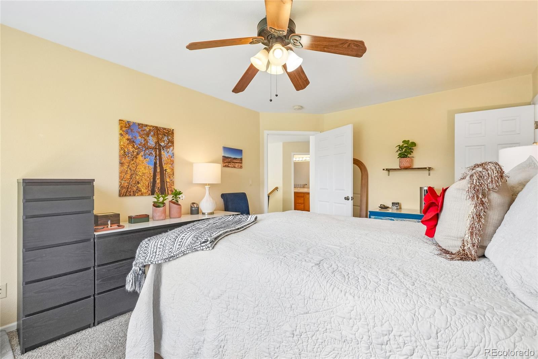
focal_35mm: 15
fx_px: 224
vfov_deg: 77.3
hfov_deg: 100.4
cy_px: 180
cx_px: 269
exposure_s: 1/25
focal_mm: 10
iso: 800
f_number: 8
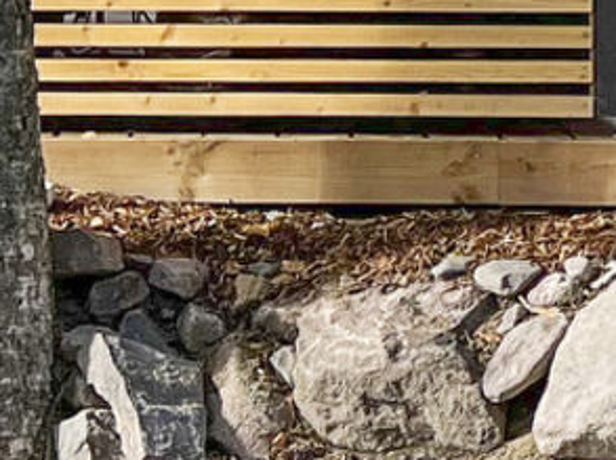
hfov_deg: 9.2
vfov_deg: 7.4
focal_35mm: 182
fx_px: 3235
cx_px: 1692
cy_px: -781
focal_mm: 5.1
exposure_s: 1/750
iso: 50
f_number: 1.6
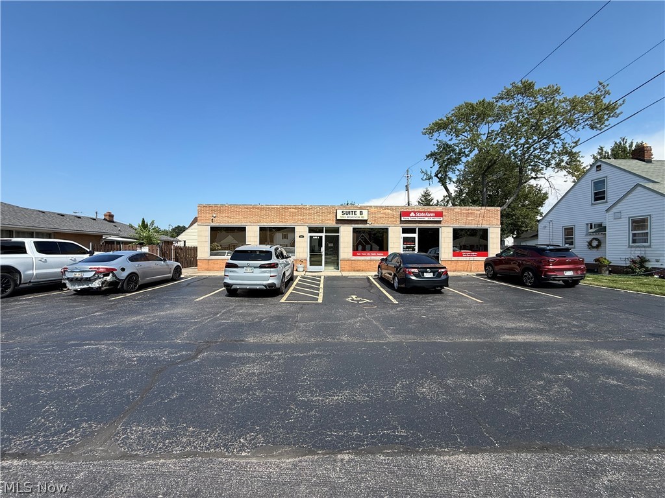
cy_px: 249
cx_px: 332
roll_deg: +0.1
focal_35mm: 14
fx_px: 269
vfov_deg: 85.7
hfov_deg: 102.1
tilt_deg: +0.1
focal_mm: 2.22
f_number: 2.2
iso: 50
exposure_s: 1/1848
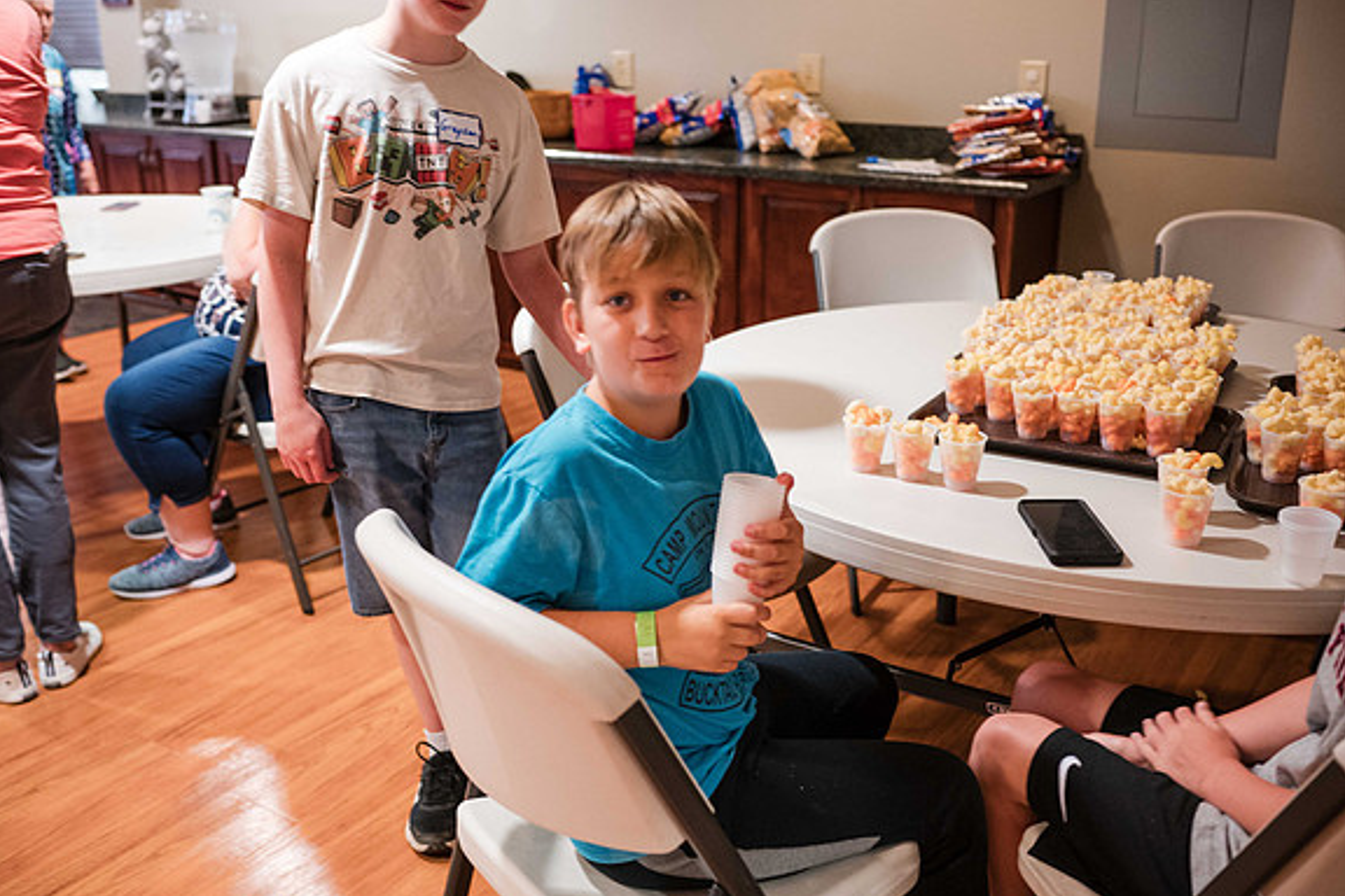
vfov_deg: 35.9
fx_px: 1382
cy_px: 447
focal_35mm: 37
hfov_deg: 51.9
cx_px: 667
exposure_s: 1/60
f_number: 2.8
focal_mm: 35
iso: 3600
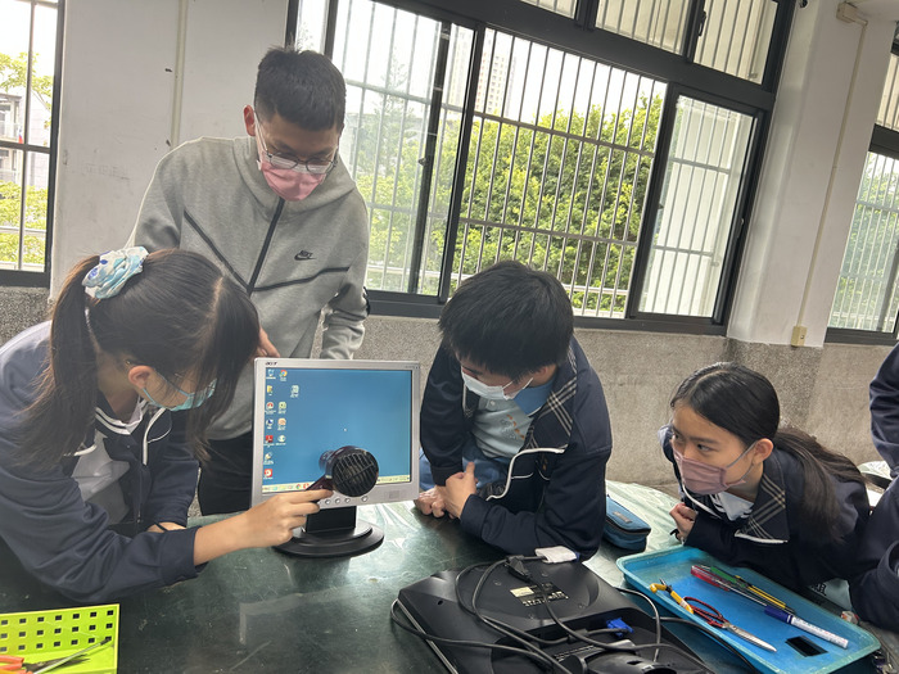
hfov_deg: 67.3
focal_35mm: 26
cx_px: 450
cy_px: 337
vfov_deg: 53.1
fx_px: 675
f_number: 1.5
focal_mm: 5.7
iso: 100
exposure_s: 1/120
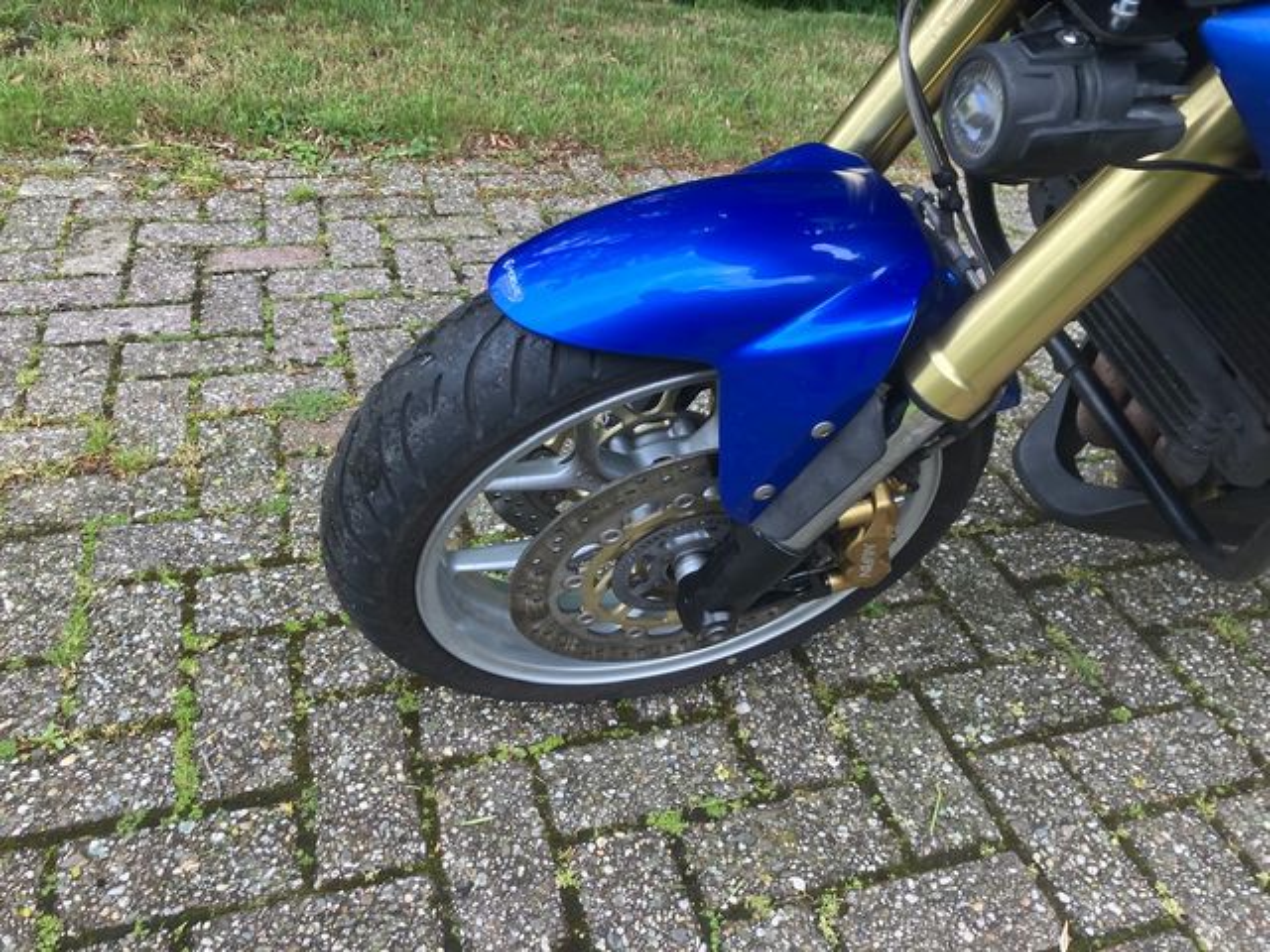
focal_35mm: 28
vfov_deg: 49.7
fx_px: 1027
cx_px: 635
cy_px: 476
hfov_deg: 63.4
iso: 25
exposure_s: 1/121
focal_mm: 3.99
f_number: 1.8
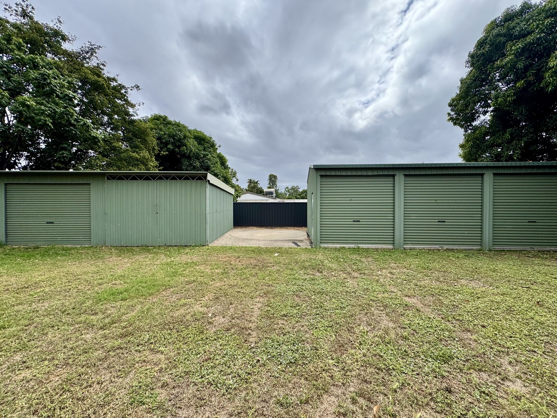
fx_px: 225
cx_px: 278
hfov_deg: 102.1
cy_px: 209
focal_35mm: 14
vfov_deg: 85.7
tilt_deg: +0.0
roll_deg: +0.6
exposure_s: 1/1709
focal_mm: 2.22
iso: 50
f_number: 2.2
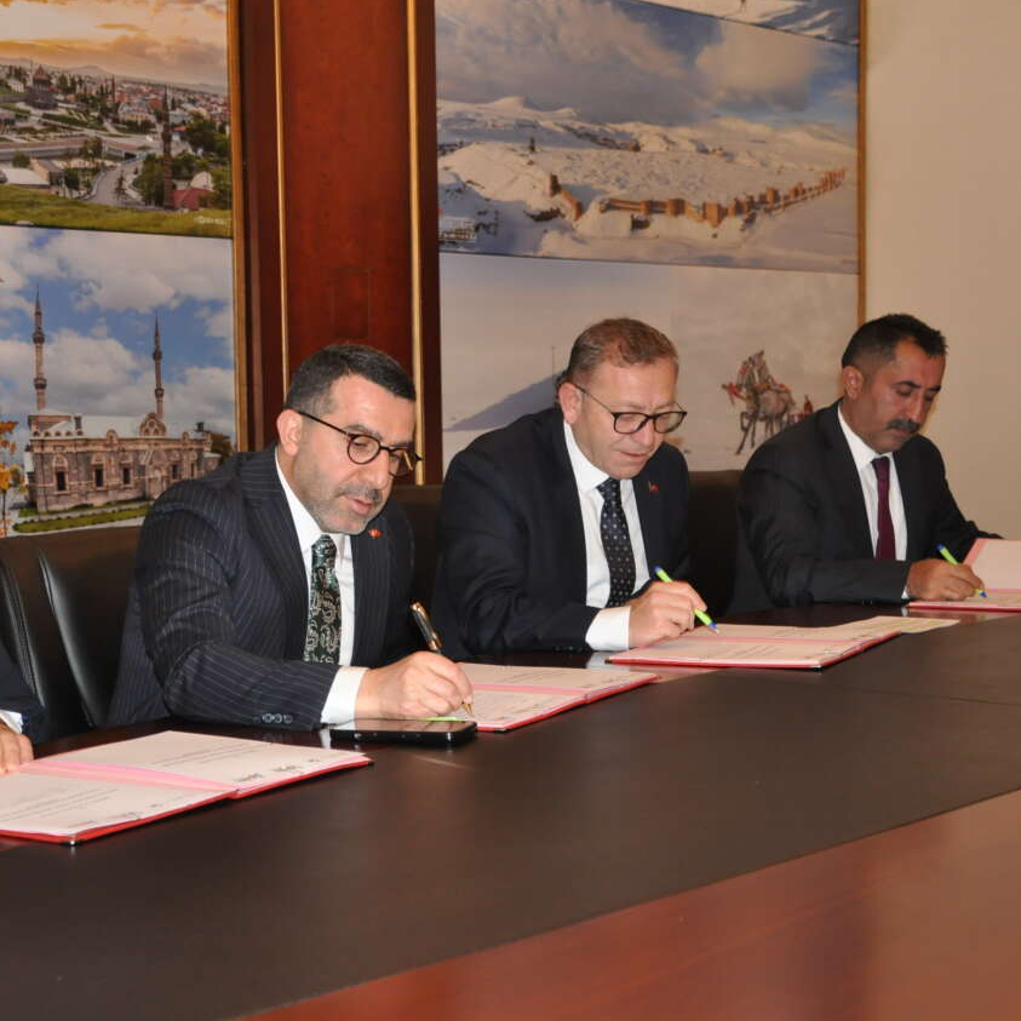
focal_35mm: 58
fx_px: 1935
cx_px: 359
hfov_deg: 29.4
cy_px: 511
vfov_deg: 29.6
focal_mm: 30
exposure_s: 1/60
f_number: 4.5
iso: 1000
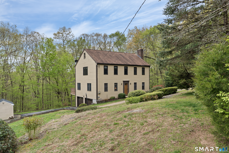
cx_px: 114
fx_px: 175
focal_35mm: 28
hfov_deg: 66.4
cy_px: 76
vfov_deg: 47.2
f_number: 8
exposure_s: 1/50
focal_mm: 27.5
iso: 400
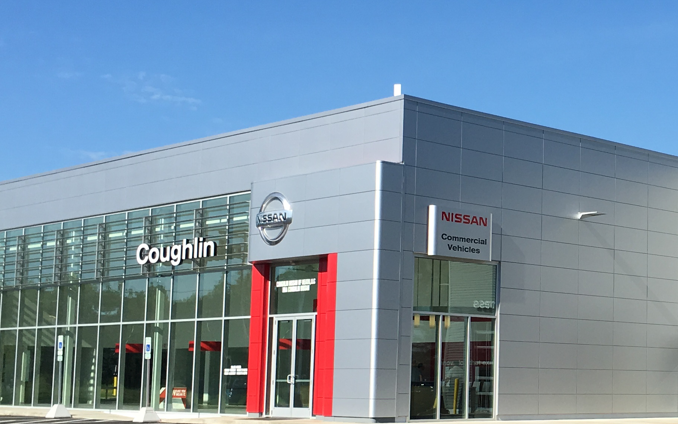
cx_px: 631
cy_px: 276
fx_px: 1256
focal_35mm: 68
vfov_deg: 19.1
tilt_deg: +6.5
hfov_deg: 28.8
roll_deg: -1.1
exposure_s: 1/1603
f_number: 2.2
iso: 25
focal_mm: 4.15
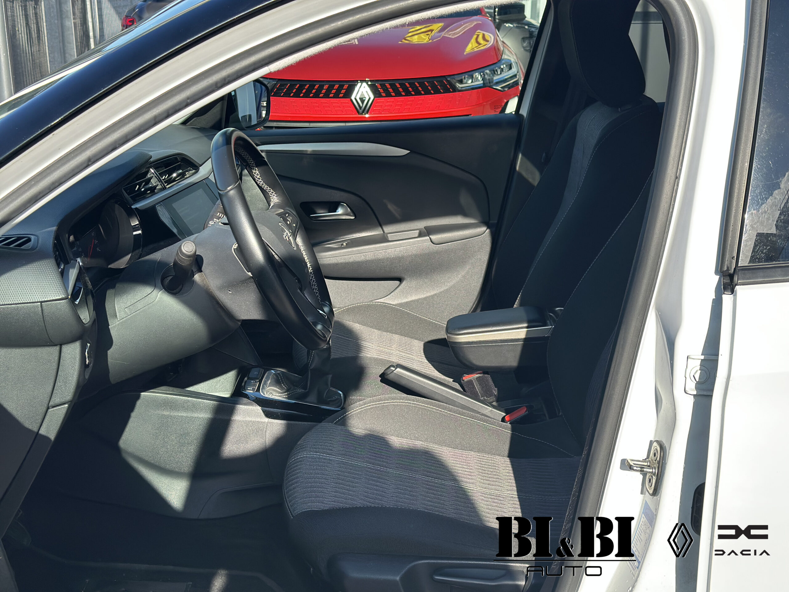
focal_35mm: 48
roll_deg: -0.1
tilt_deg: -16.1
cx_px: 394
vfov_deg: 30.3
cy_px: 296
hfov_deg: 39.7
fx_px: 1094
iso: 80
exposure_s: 1/1453
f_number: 1.78
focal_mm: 6.86
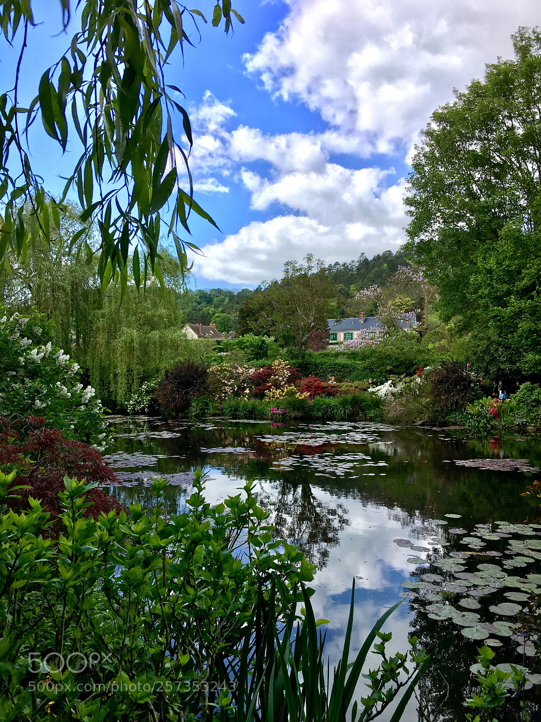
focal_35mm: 29
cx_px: 270
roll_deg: +0.4
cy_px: 361
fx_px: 604
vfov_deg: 61.7
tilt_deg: +0.7
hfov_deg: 48.2
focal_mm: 4.15
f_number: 2.2
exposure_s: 1/596
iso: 25
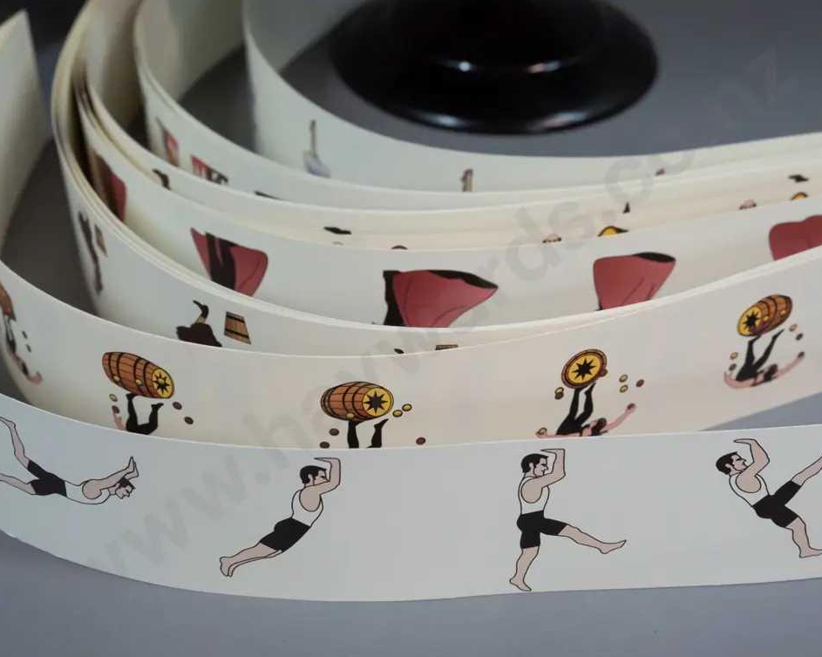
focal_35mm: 53
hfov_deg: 35.4
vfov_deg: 28.6
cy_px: 331
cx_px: 429
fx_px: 1289
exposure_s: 1/500
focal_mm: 25
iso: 3200
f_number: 5.6
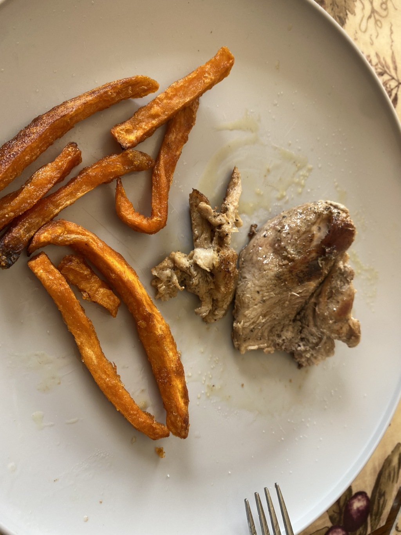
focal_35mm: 26
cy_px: 268
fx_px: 402
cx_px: 200
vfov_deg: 67.3
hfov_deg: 53.1
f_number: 1.8
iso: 100
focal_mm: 4.25
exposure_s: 1/121
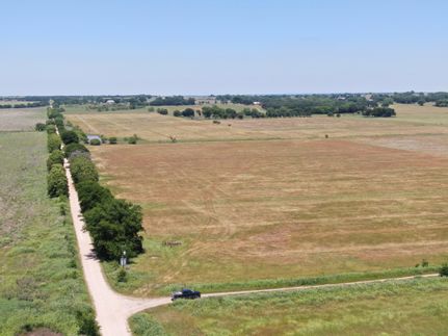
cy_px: 168
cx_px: 224
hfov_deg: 39.7
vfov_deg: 30.3
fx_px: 621
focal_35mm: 48
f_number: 3.8
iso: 110
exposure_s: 1/640
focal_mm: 8.6
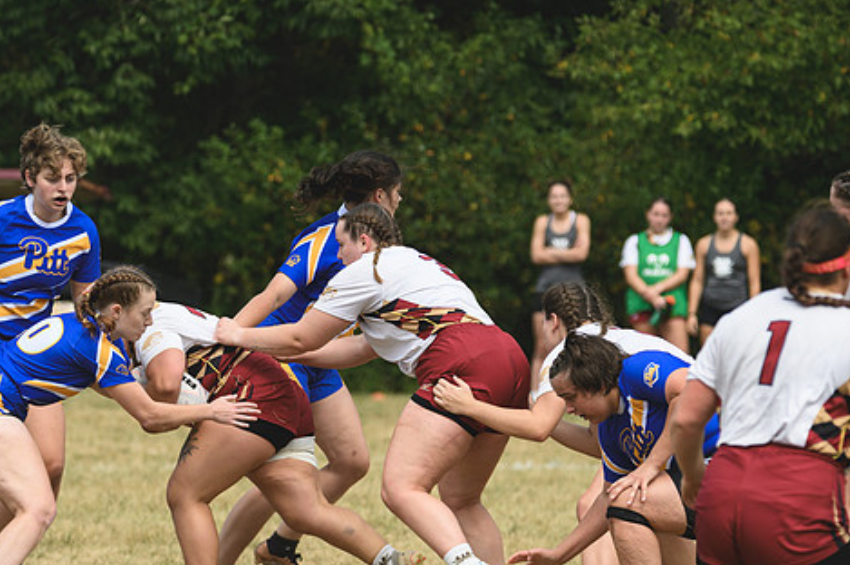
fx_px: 11372
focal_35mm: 482
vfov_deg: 2.8
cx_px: 355
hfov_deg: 4.3
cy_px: 342
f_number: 5.6
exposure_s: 1/1000
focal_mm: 260
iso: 220
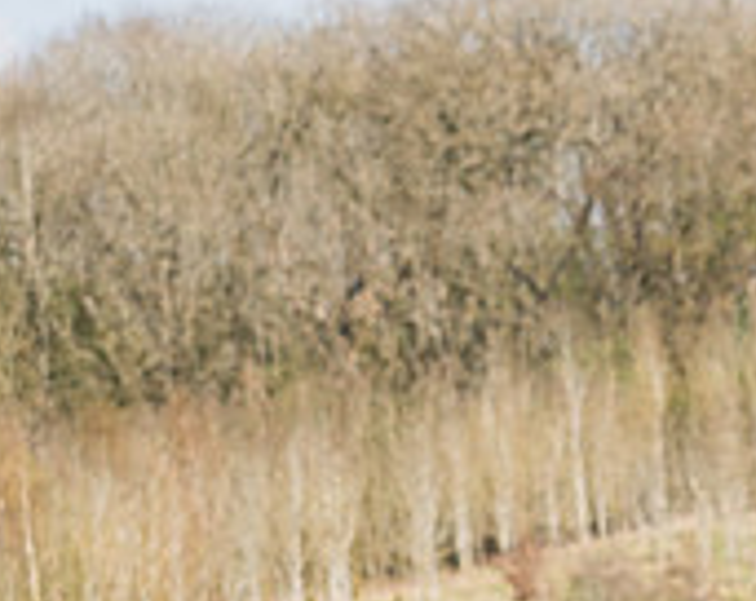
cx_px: 742
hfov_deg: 3.5
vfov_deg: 2.8
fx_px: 12300
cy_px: 1009
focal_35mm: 551
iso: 400
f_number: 4.5
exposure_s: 1/2000
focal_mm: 99
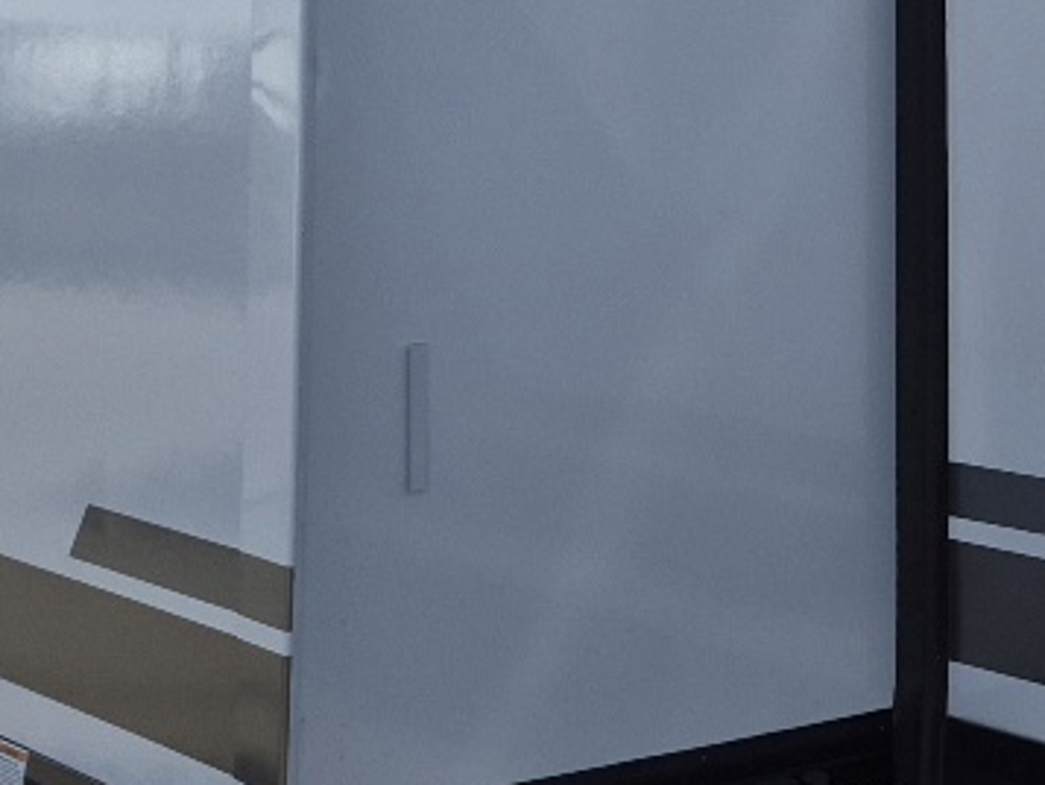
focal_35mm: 103
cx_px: 1633
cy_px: 123
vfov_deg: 14.3
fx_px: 3110
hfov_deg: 17.0
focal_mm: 5.4
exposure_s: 1/5000
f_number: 1.8
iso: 80
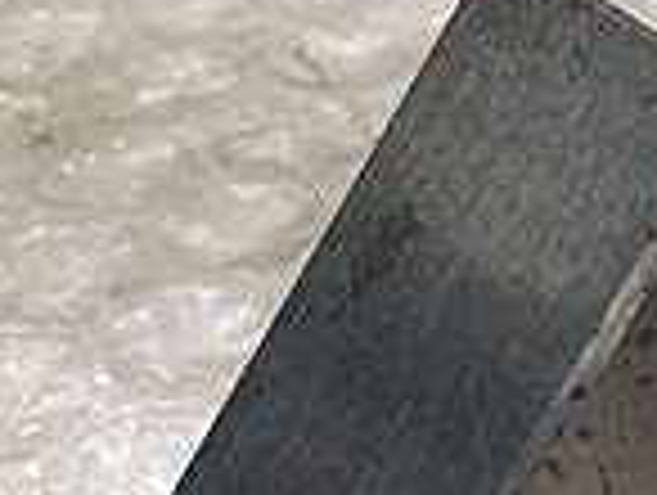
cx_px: 994
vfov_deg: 11.5
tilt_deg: -43.6
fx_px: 2414
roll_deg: -0.5
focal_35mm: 127
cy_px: 580
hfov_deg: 14.4
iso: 40
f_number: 2.2
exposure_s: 1/30
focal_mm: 4.15
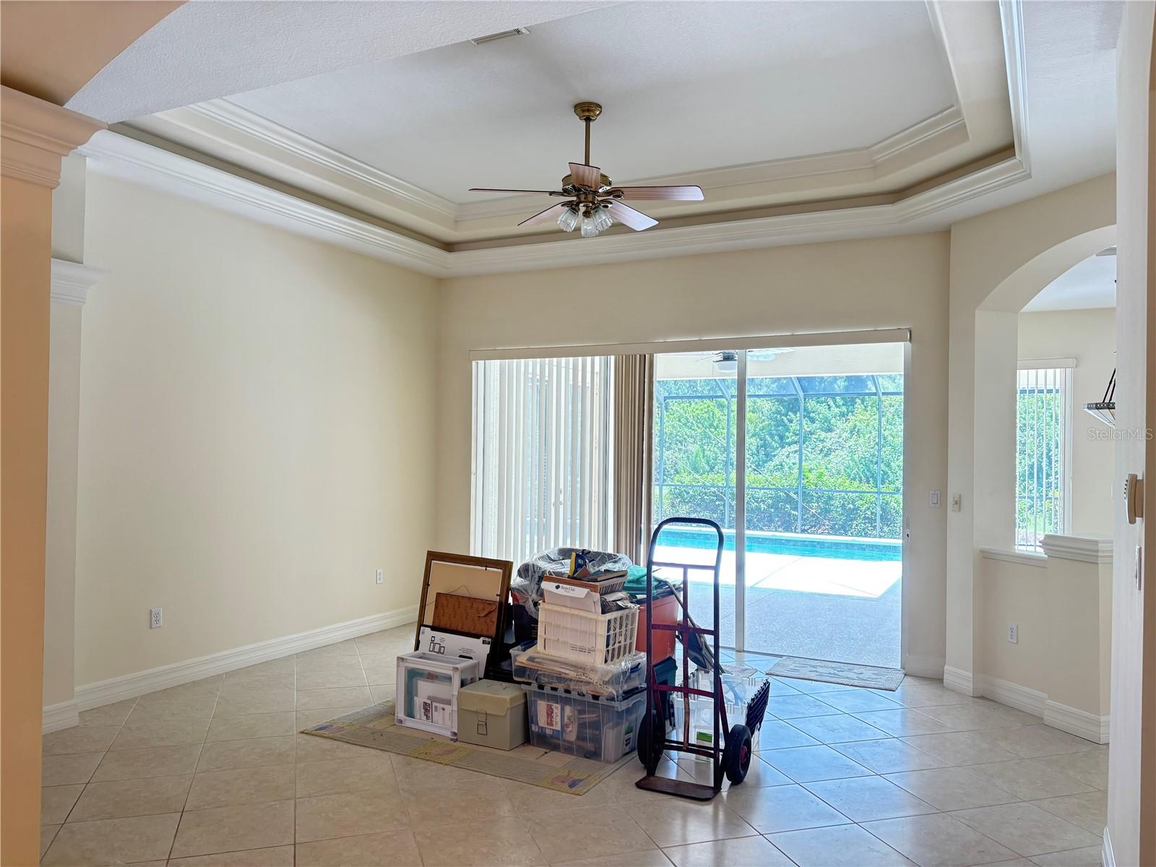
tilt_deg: -0.1
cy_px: 434
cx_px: 578
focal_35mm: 26
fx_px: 868
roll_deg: -0.6
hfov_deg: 67.3
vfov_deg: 53.1
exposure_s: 1/60
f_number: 1.6
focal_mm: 5.96
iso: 125
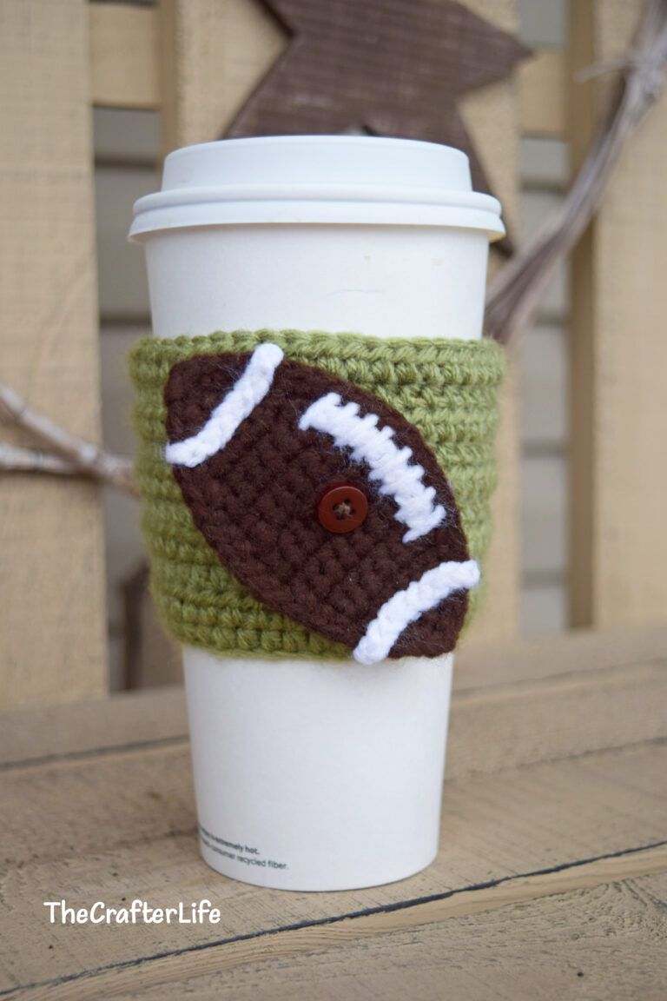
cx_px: 334
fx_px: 1459
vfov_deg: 37.9
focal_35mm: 52
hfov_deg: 25.8
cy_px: 500
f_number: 4.5
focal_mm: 35
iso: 250
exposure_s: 1/125
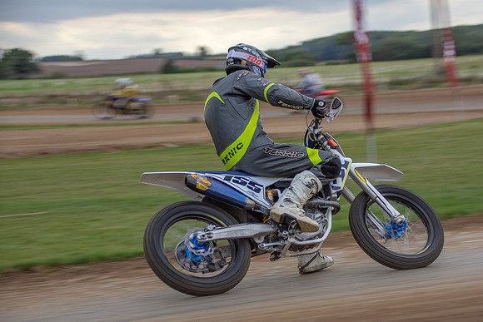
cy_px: 193
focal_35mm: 118
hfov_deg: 17.3
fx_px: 1589
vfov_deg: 11.6
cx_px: 289
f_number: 5.6
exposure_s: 1/200
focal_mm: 66
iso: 160
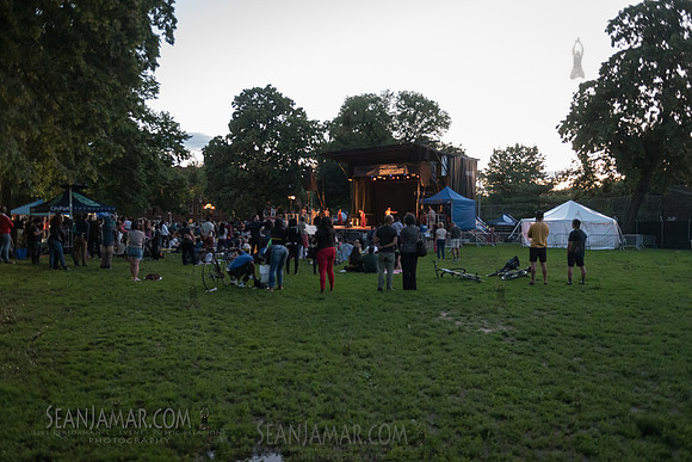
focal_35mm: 29
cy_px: 231
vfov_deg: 45.0
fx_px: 558
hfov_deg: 63.6
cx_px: 346
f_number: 2.8
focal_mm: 29
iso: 4000
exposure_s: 1/160
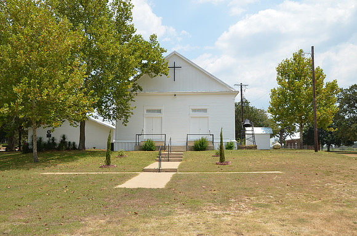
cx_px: 178
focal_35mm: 32
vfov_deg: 41.5
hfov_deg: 59.6
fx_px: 312
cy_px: 118
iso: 200
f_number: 7.1
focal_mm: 21
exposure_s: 1/200
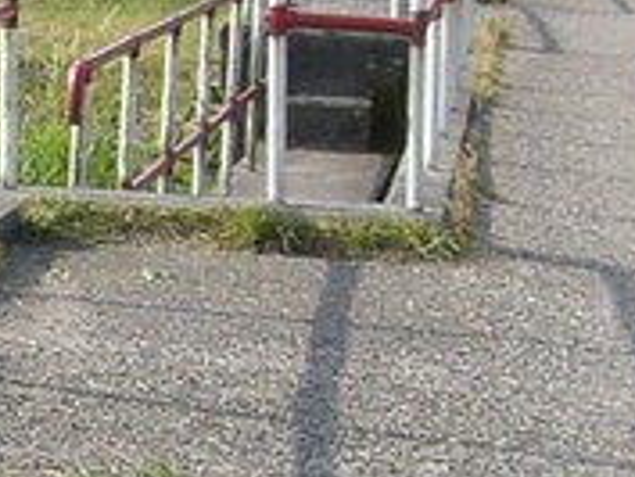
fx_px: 3947
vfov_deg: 6.9
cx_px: -402
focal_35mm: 215
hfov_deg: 8.9
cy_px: 445
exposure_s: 1/320
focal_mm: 6.2
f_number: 4.3
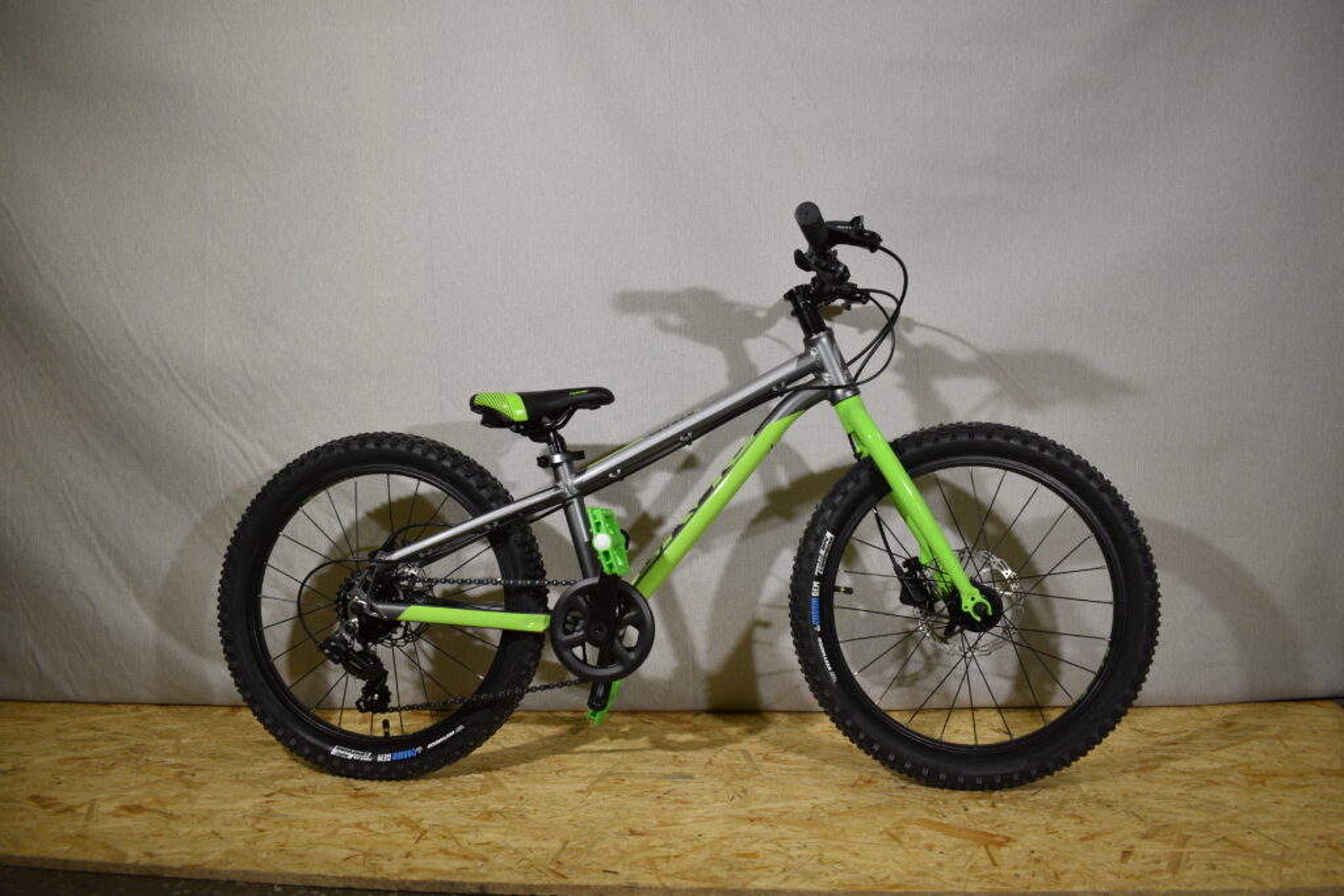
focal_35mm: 27
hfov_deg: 67.4
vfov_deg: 47.9
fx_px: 1008
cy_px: 448
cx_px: 672
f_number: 4.5
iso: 400
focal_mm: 18
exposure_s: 1/80
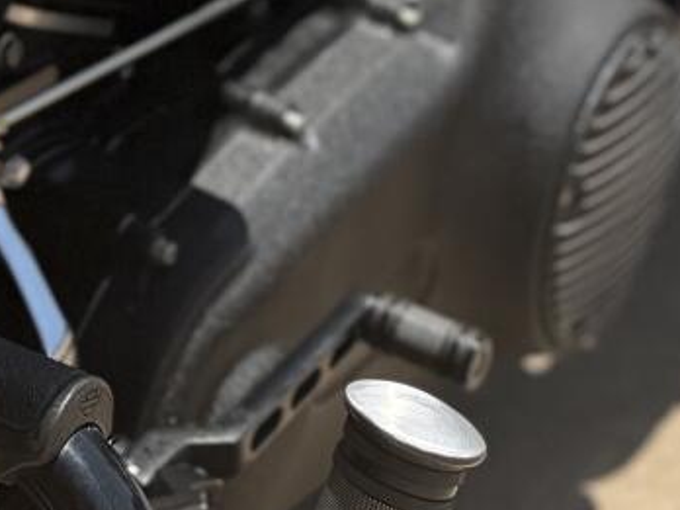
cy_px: -322
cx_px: -41
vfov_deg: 10.3
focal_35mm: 138
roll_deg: +8.7
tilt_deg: -12.0
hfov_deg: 14.0
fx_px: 2711
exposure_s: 1/3759
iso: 80
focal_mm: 6.76
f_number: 1.78
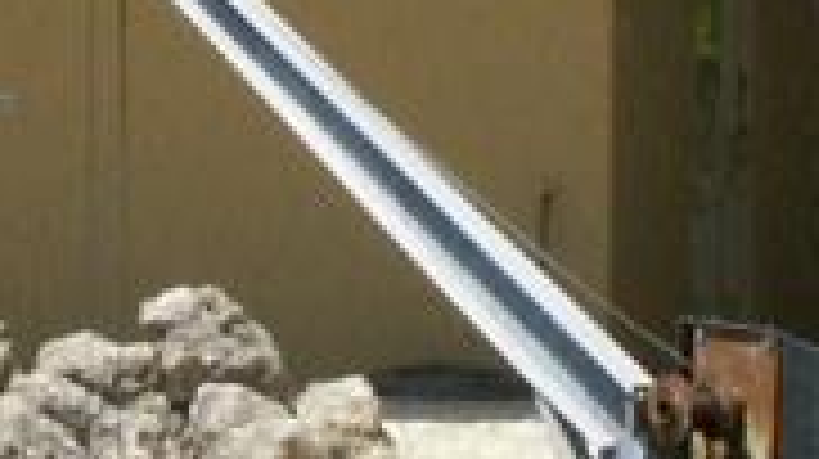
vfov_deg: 3.7
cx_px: 351
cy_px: -297
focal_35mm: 322
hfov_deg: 6.7
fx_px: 6987
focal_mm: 11.01
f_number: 6.7
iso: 100
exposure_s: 1/350
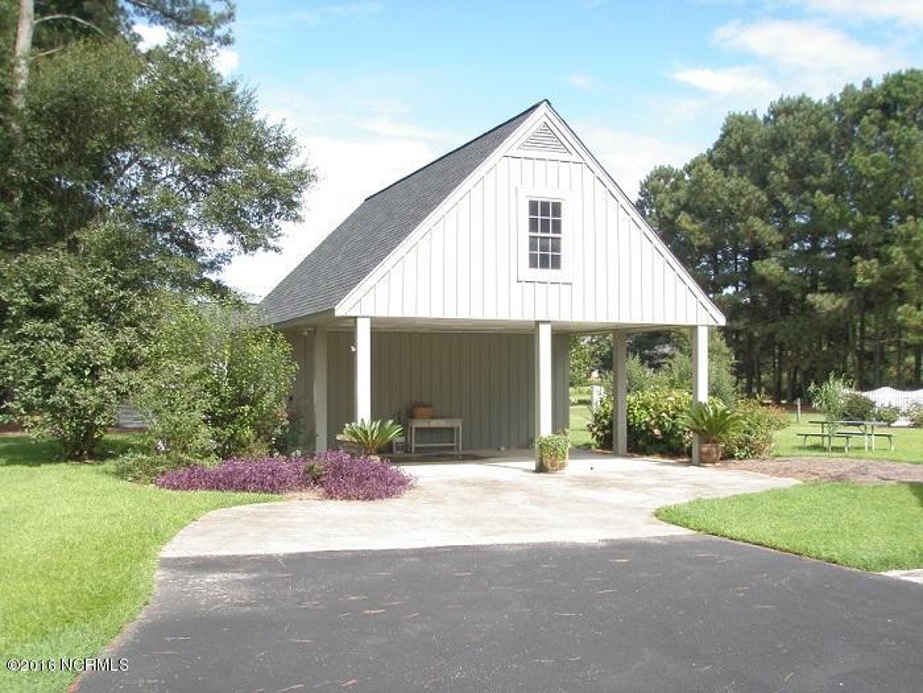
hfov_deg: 49.0
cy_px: 346
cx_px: 462
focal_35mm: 38
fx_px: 1013
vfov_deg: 37.7
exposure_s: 1/500
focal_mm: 6.7
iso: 80
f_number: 3.5
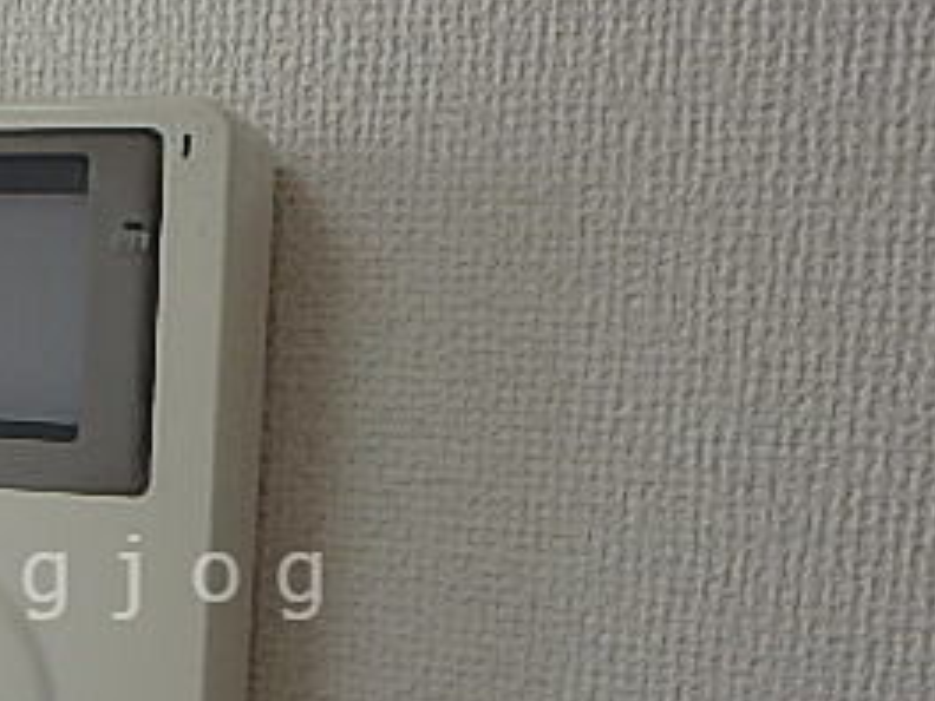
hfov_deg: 35.4
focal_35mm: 51
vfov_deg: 27.9
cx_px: 99
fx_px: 1378
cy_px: 577
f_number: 3.5
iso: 160
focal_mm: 3.7
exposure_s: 1/60
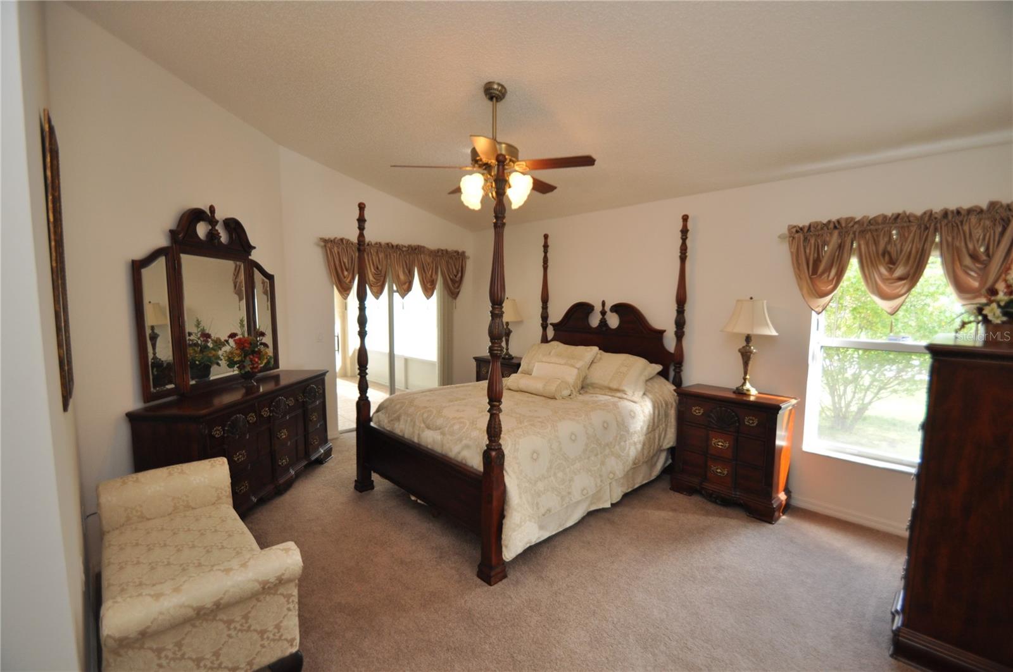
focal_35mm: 15
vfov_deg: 77.2
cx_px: 506
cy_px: 336
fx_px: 421
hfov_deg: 100.5
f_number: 4
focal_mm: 10
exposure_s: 1/60
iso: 400
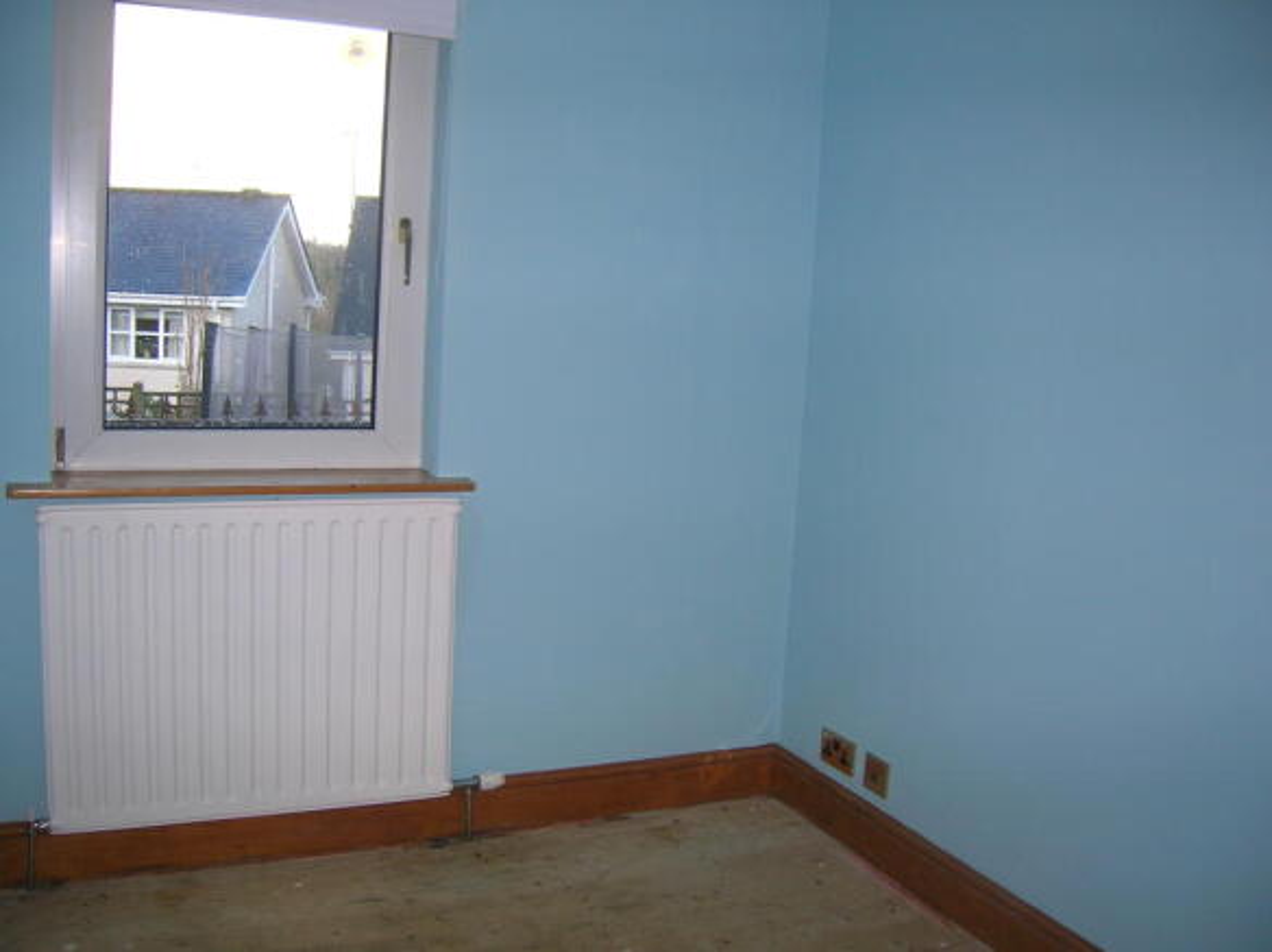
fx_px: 1248
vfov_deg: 41.7
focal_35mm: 34
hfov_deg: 54.0
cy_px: 476
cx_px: 636
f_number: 2.9
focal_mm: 5.7
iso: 70
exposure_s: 1/60.1
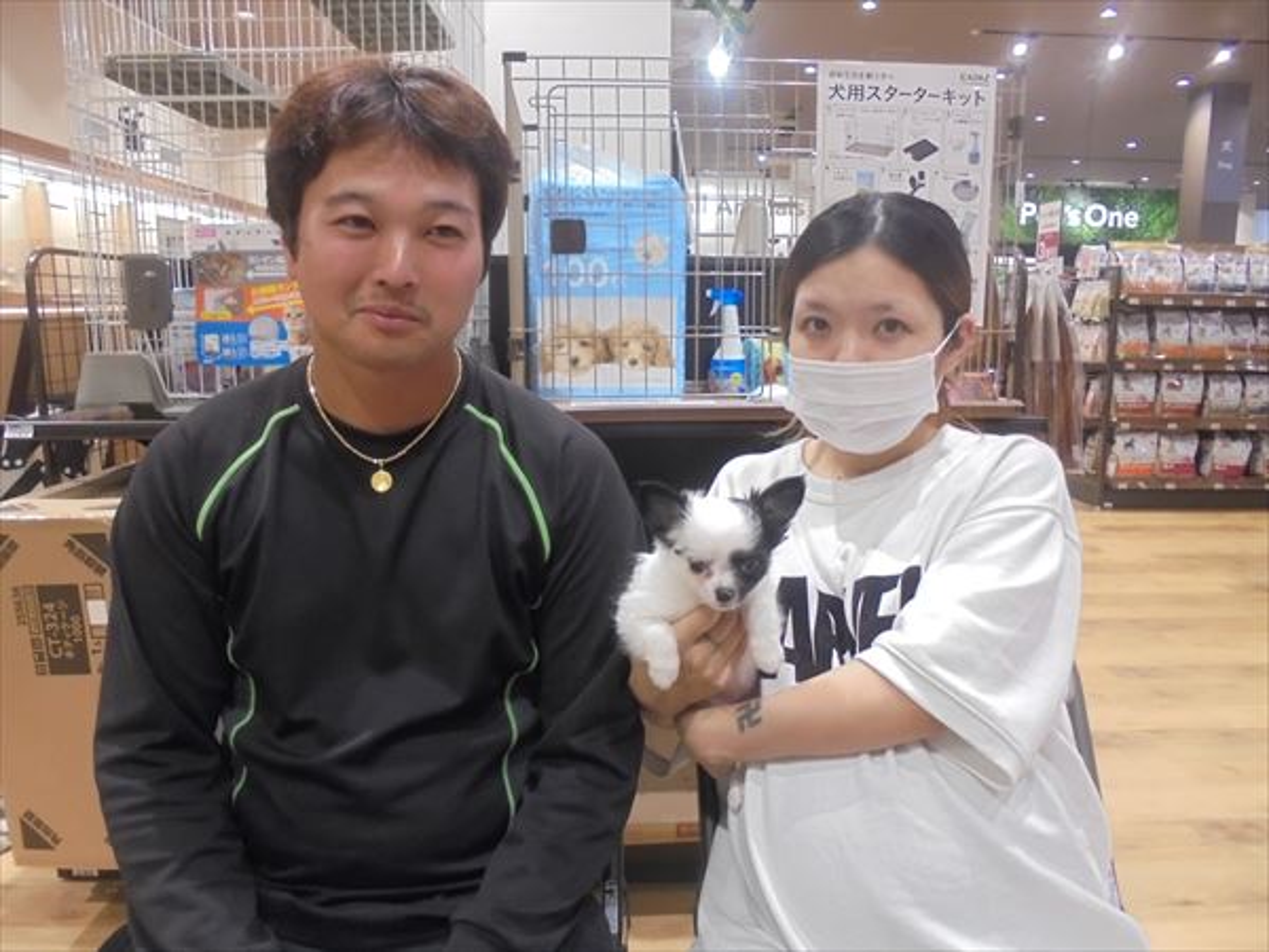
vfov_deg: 53.1
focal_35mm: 26
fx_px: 953
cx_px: 634
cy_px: 476
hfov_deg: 67.3
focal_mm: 4.6
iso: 320
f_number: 3.5
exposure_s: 1/30
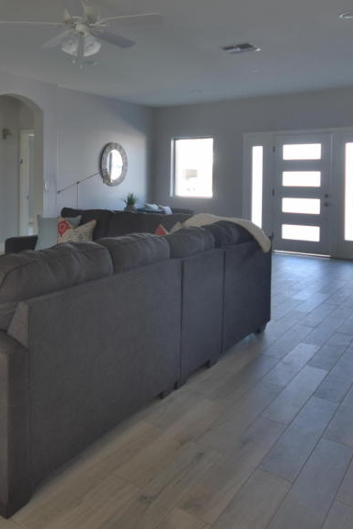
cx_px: 86
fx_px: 441
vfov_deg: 60.7
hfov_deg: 42.2
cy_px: 185
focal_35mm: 30
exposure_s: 1/60
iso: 800
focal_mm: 10
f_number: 4
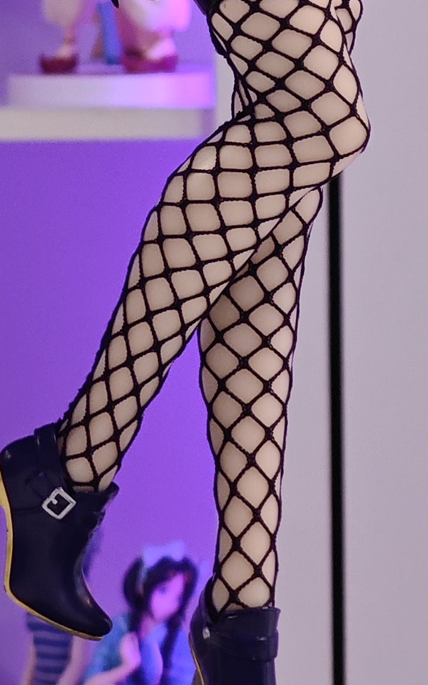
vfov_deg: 8.6
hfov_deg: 5.4
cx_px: 297
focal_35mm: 243
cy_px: -45
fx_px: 4535
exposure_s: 1/20.4
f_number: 2.4
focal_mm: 7.48
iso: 400
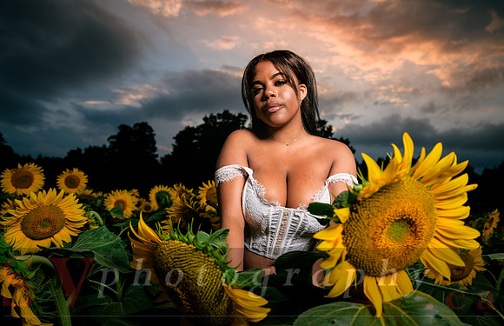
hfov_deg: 73.8
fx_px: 336
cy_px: 168
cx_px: 252
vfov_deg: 51.7
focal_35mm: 24
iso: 64
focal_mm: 24
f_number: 4
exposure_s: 1/125
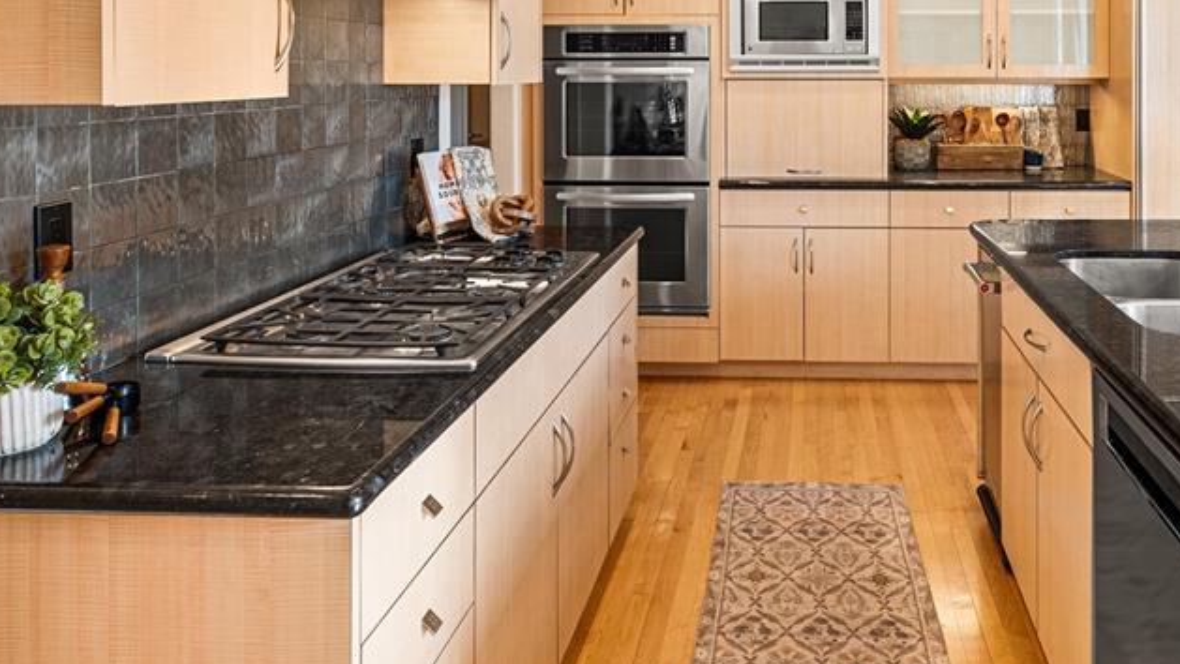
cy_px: 67
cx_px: 784
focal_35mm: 30
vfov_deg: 36.7
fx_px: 934
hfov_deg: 63.0
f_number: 8
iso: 200
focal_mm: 17.5
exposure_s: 1/2.5
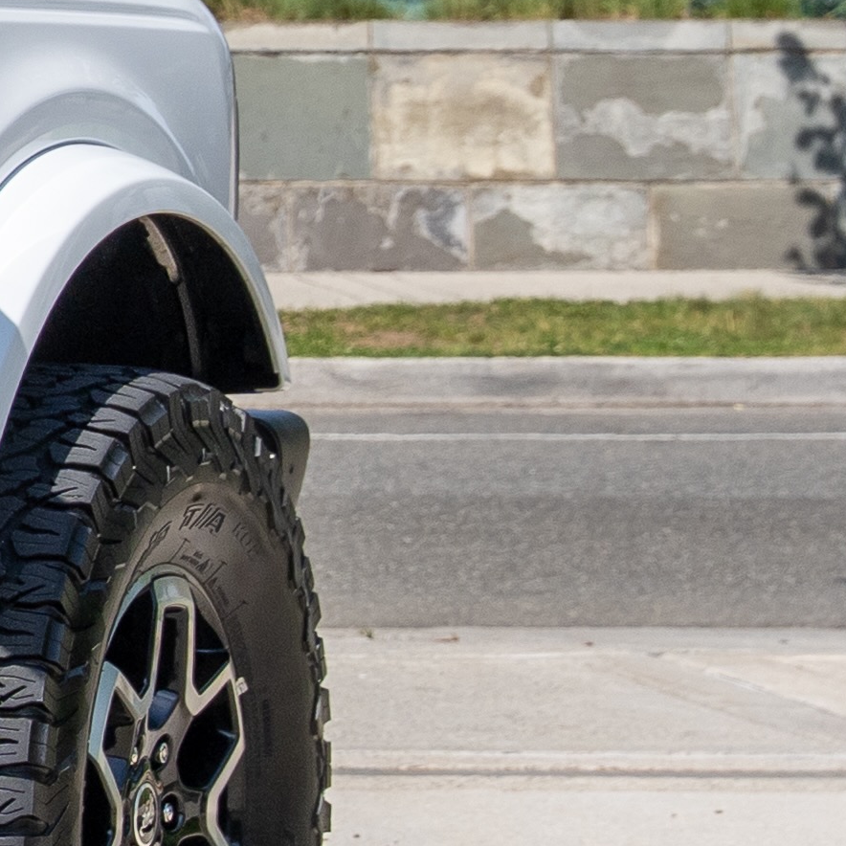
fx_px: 9218
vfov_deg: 5.3
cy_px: 173
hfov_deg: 4.9
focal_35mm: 333
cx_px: -1992
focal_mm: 49.5
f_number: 7.1
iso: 200
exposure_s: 1/800
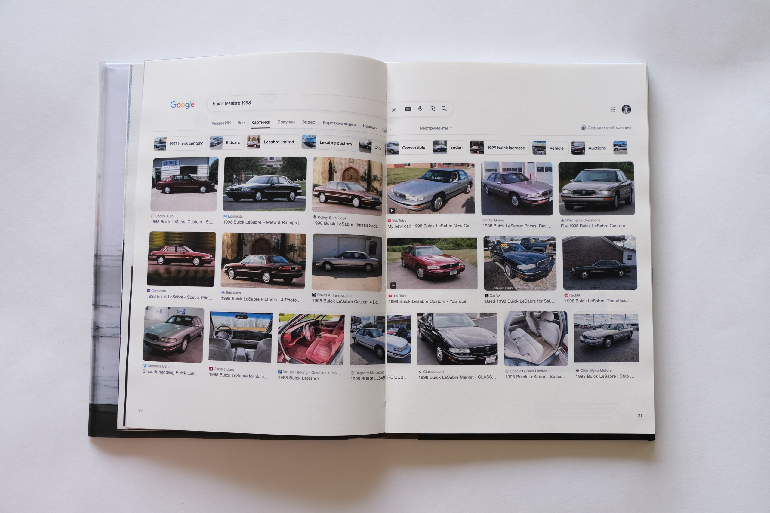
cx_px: 385
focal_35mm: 36
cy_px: 256
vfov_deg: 36.9
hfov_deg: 53.1
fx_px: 770
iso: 400
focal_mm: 24.3
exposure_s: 1/30
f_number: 5.6
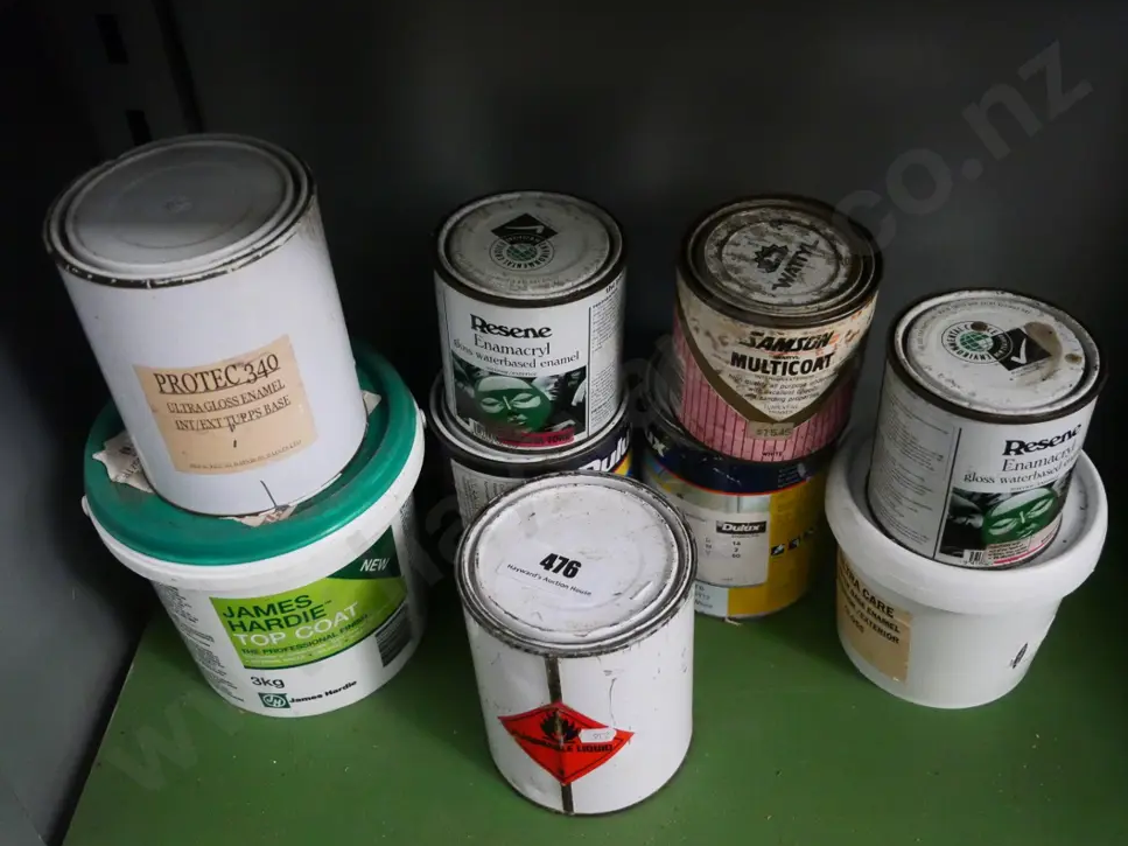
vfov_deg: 39.6
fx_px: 1173
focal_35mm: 36
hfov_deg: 51.3
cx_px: 596
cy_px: 422
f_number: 3.8
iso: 6400
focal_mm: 17
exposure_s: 1/800
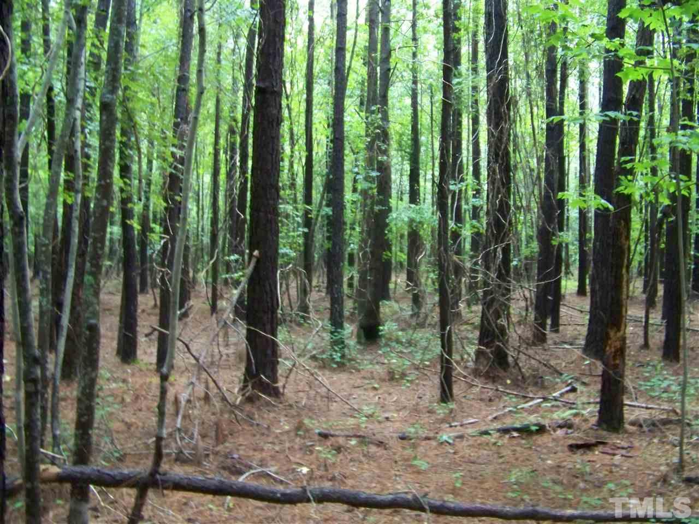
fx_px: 727
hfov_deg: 51.4
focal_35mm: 36
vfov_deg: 39.7
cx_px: 350
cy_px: 262
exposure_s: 1/30
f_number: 2.8
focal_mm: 5.85
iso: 400
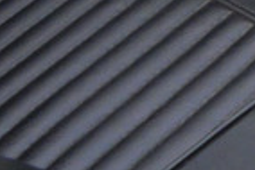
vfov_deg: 6.1
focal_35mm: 218
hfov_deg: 7.9
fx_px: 1546
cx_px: 824
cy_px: -220
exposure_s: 1/160
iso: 1250
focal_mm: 15
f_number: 4
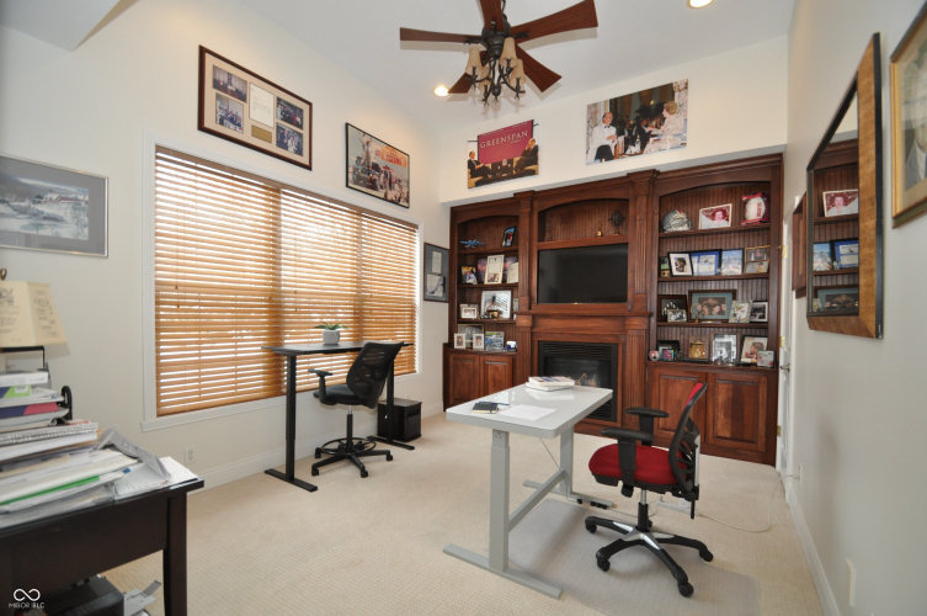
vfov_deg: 77.2
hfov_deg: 100.5
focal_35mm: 15
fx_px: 386
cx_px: 464
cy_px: 308
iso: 800
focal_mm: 10
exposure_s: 1/60
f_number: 4
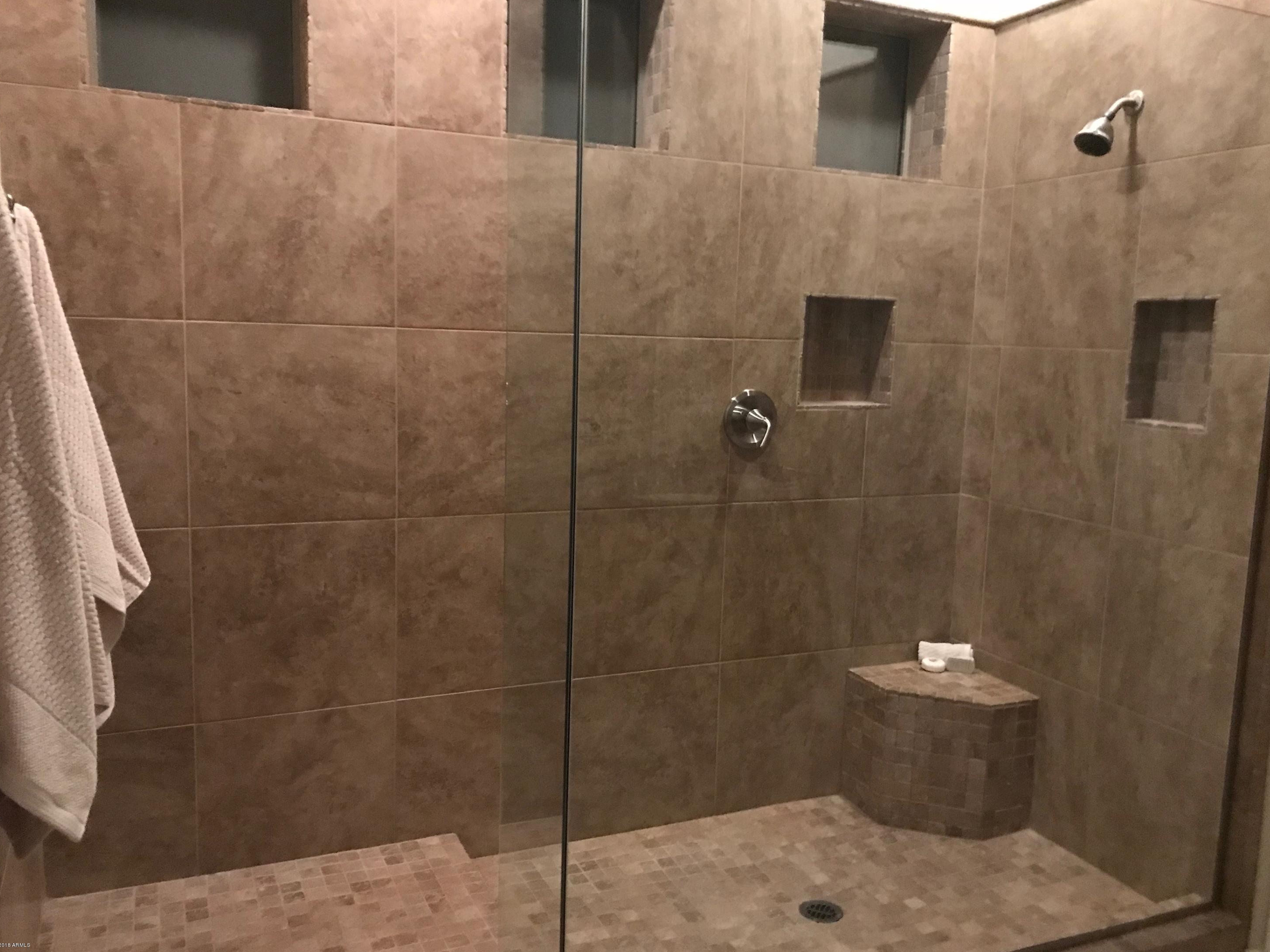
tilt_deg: -7.2
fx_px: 1064
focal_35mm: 29
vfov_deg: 48.2
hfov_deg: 61.7
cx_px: 653
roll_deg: -2.3
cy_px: 483
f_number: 1.8
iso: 100
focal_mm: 3.99
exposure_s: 1/4
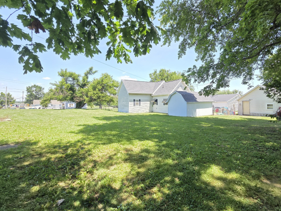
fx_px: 122
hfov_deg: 98.1
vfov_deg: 81.6
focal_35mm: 15
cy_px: 100
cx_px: 148
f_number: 2.2
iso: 50
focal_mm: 2.2
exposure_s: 1/330
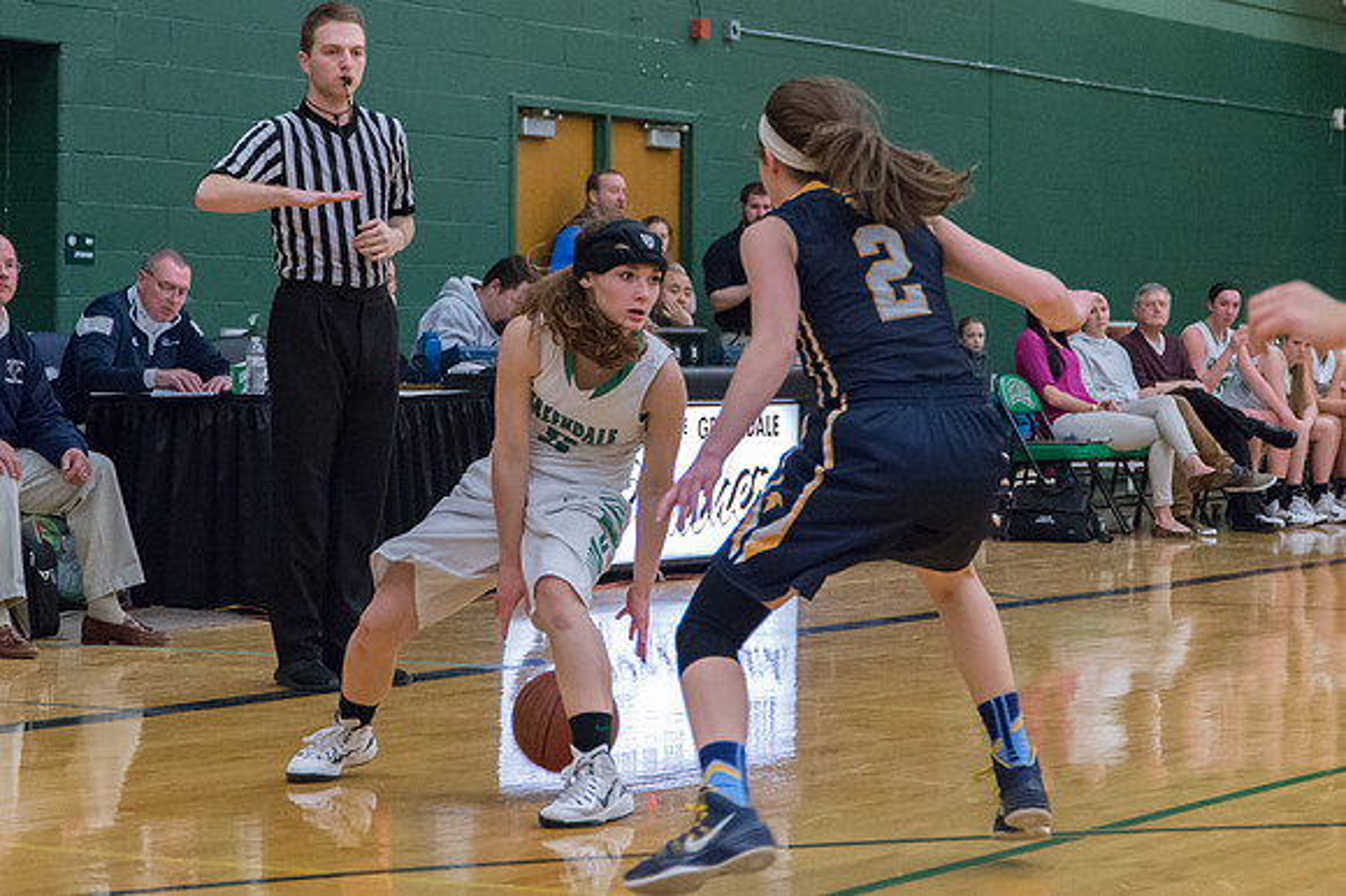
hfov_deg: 18.4
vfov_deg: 12.3
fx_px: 4153
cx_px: 577
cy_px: 384
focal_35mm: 111
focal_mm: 90
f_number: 5.6
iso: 8000
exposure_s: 1/400
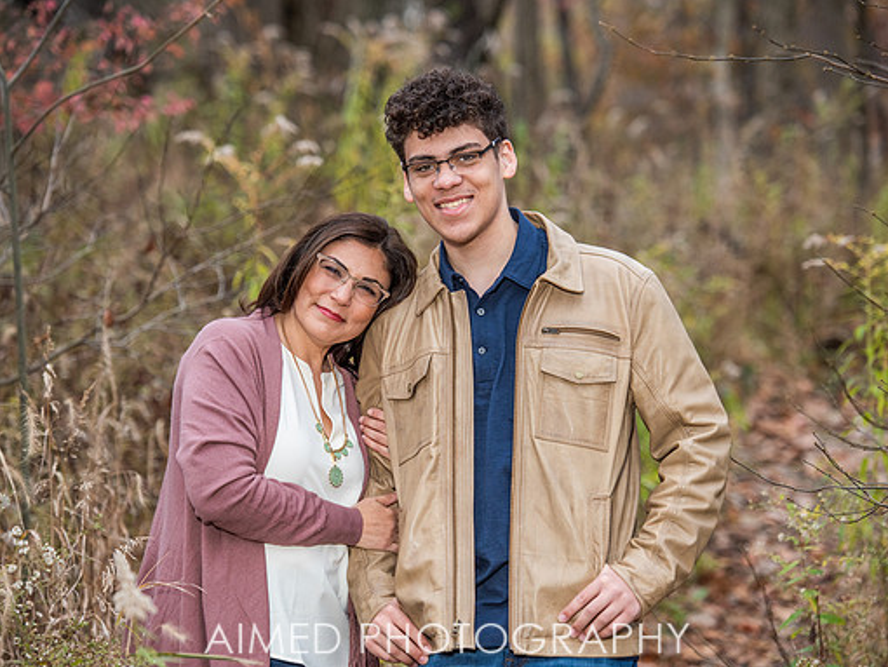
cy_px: 335
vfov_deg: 10.0
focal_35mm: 149
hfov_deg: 13.2
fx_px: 3824
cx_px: 452
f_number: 4
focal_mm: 135
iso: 400
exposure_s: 1/200
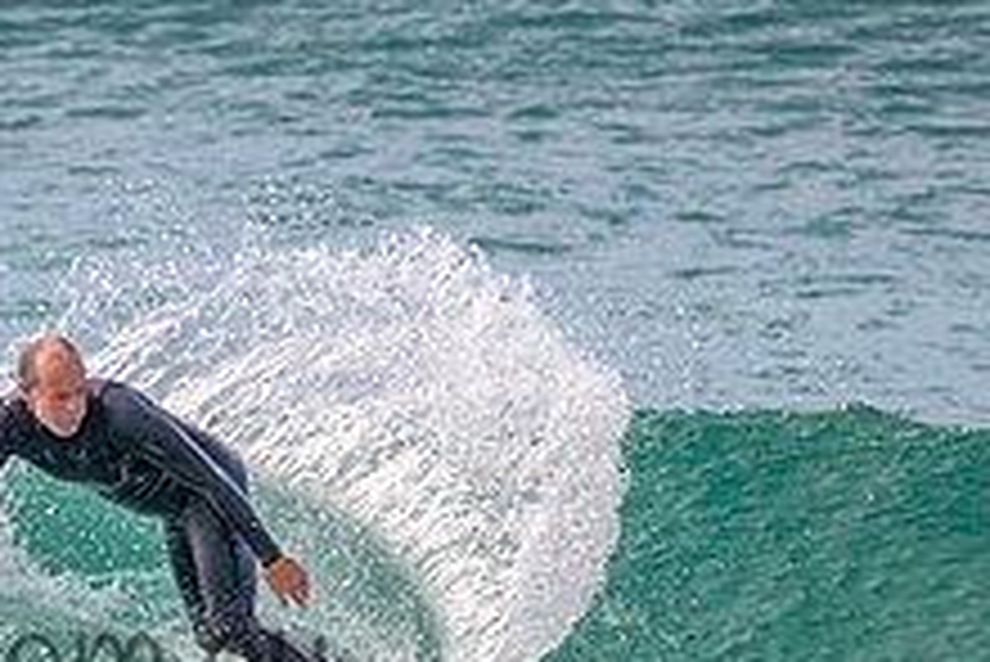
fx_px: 58034
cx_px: -148
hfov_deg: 1.0
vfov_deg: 0.7
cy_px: 615
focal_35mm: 2109
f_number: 11
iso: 1400
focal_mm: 800
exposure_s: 1/2000
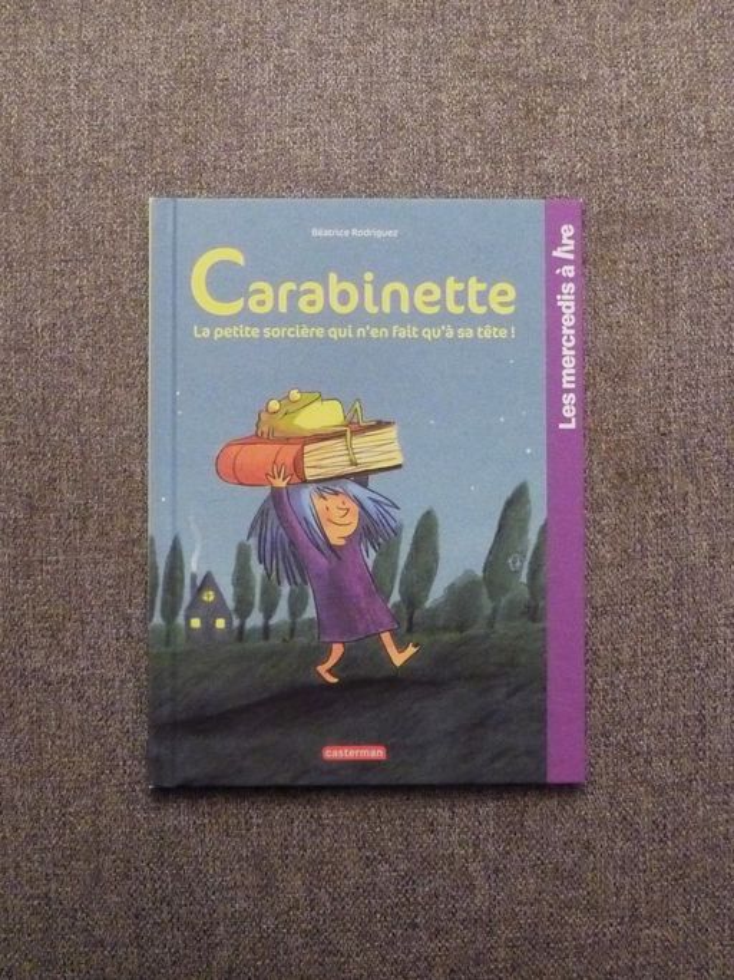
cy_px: 490
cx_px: 367
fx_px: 792
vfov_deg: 63.5
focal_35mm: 28
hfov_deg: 49.7
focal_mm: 4.7
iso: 800
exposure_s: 1/15
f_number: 3.3
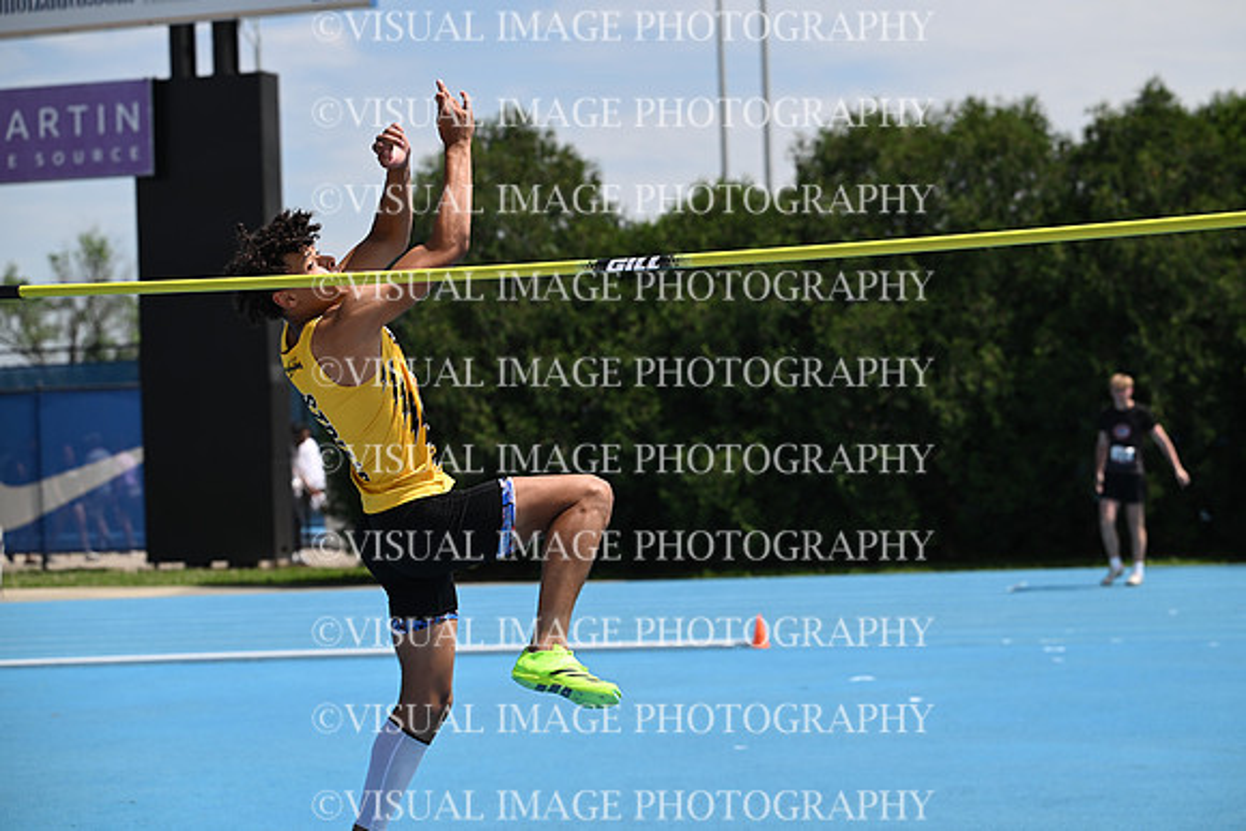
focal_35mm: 105
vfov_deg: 13.0
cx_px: 623
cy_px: 416
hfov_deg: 19.5
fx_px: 3635
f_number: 4.5
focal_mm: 105
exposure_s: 1/2500
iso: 200
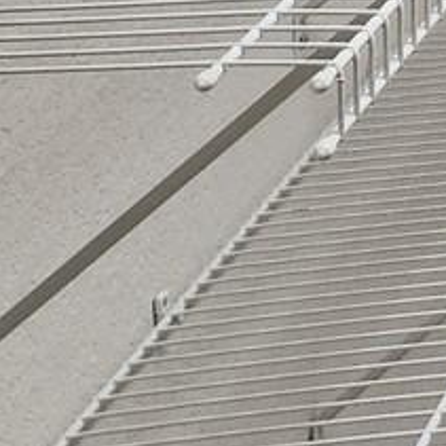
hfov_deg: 9.4
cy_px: -402
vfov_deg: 10.5
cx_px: 1249
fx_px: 2245
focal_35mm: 154
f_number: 1.8
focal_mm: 6.4
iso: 125
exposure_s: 1/120
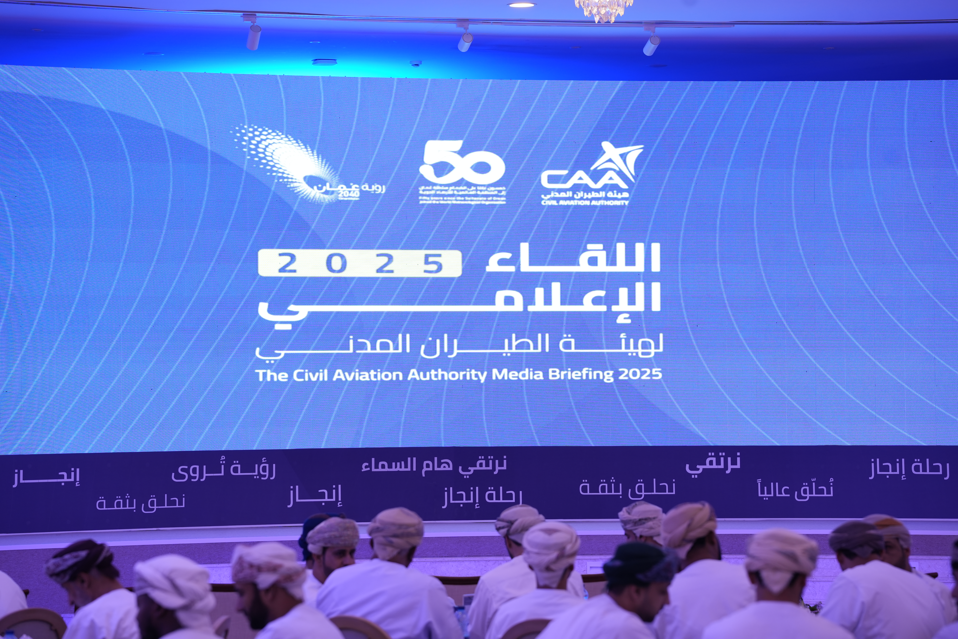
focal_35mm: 135
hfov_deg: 15.1
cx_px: 479
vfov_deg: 10.1
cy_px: 320
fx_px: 3603
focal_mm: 135.4
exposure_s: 1/53.5
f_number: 5
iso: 500
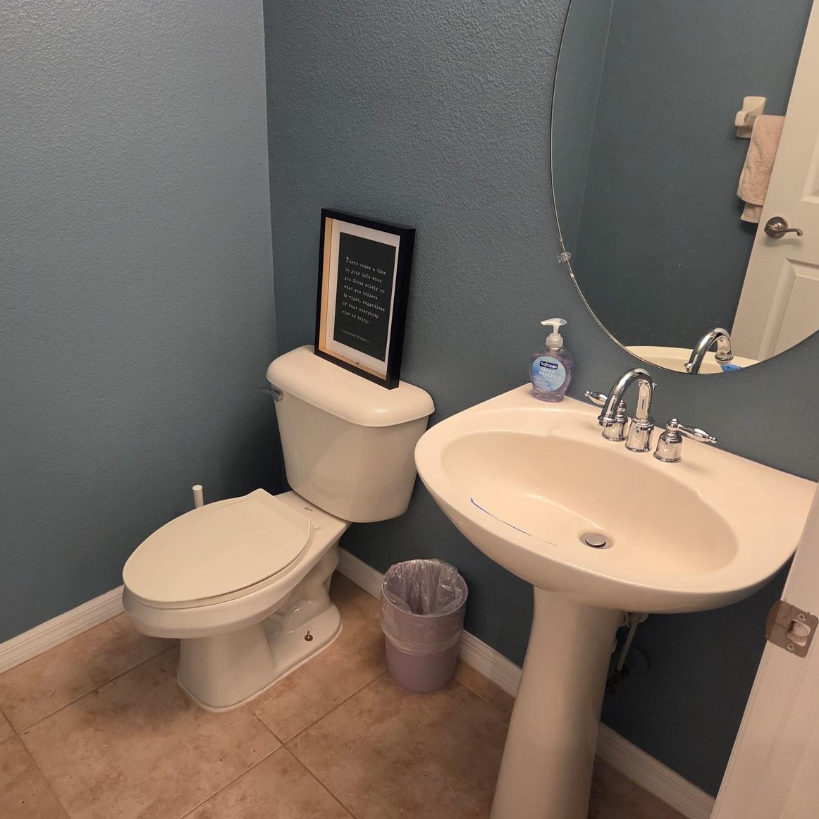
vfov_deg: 57.3
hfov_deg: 56.9
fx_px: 749
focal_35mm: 28
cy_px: 421
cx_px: 336
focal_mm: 5.4
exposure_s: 1/120
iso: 800
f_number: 1.8
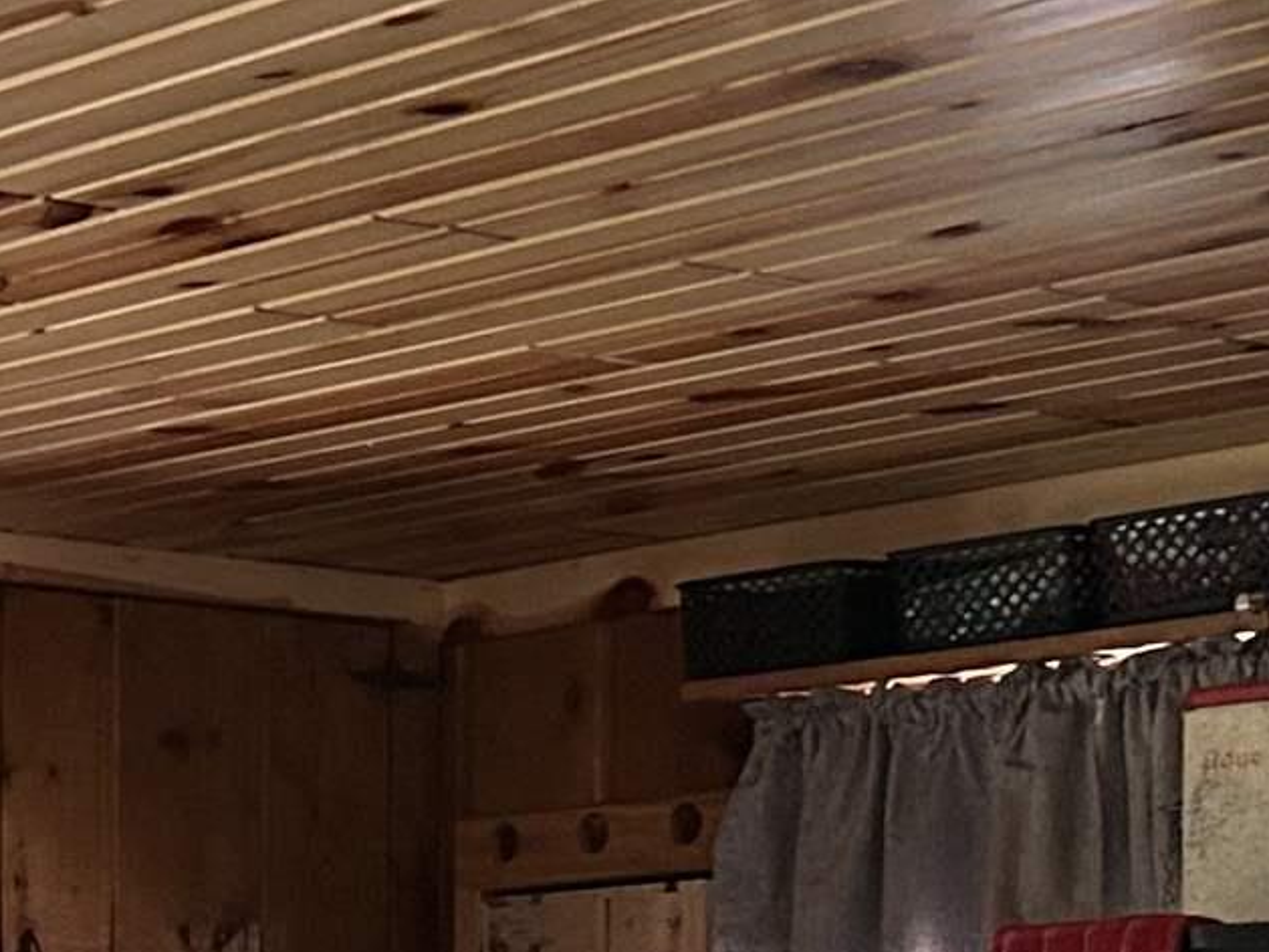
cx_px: -295
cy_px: 1224
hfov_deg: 14.9
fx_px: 4657
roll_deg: -0.1
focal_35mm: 127
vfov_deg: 11.4
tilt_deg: +0.2
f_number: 1.5
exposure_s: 1/35
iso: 500
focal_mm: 5.7
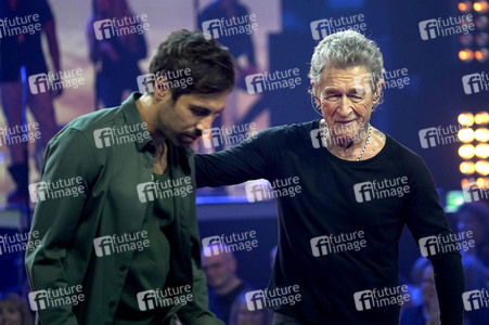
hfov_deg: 10.3
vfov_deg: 6.9
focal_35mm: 200
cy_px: 162
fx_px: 2715
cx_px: 244
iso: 3200
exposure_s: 1/200
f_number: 5.6
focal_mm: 200
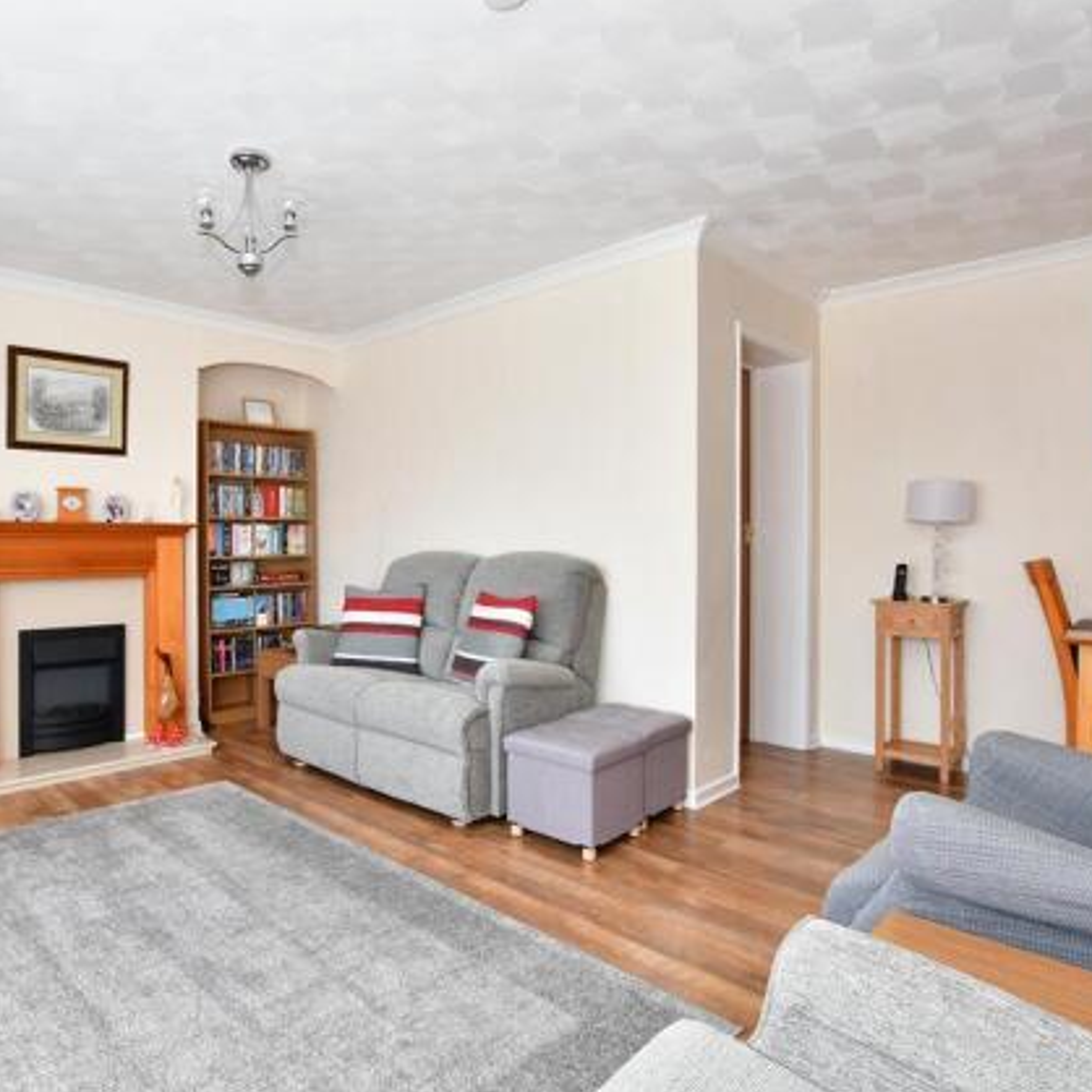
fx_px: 714
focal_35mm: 20
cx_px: 392
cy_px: 539
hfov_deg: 73.2
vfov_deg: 74.8
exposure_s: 1/10
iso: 200
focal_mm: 10
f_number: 8
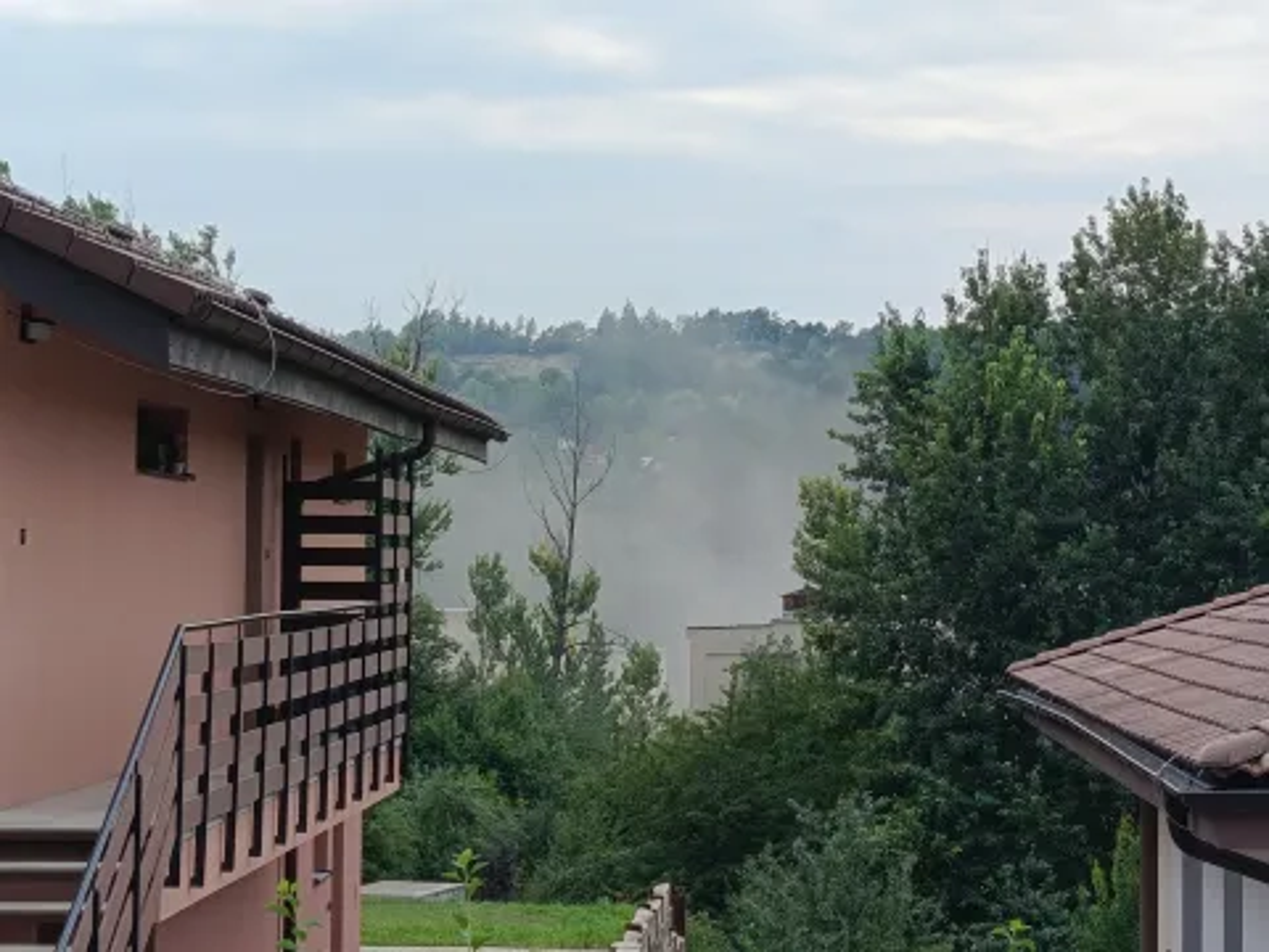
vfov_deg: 14.0
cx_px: 634
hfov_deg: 18.5
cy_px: 476
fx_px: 3886
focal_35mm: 106
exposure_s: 1/522
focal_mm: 5.24
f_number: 1.7
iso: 50
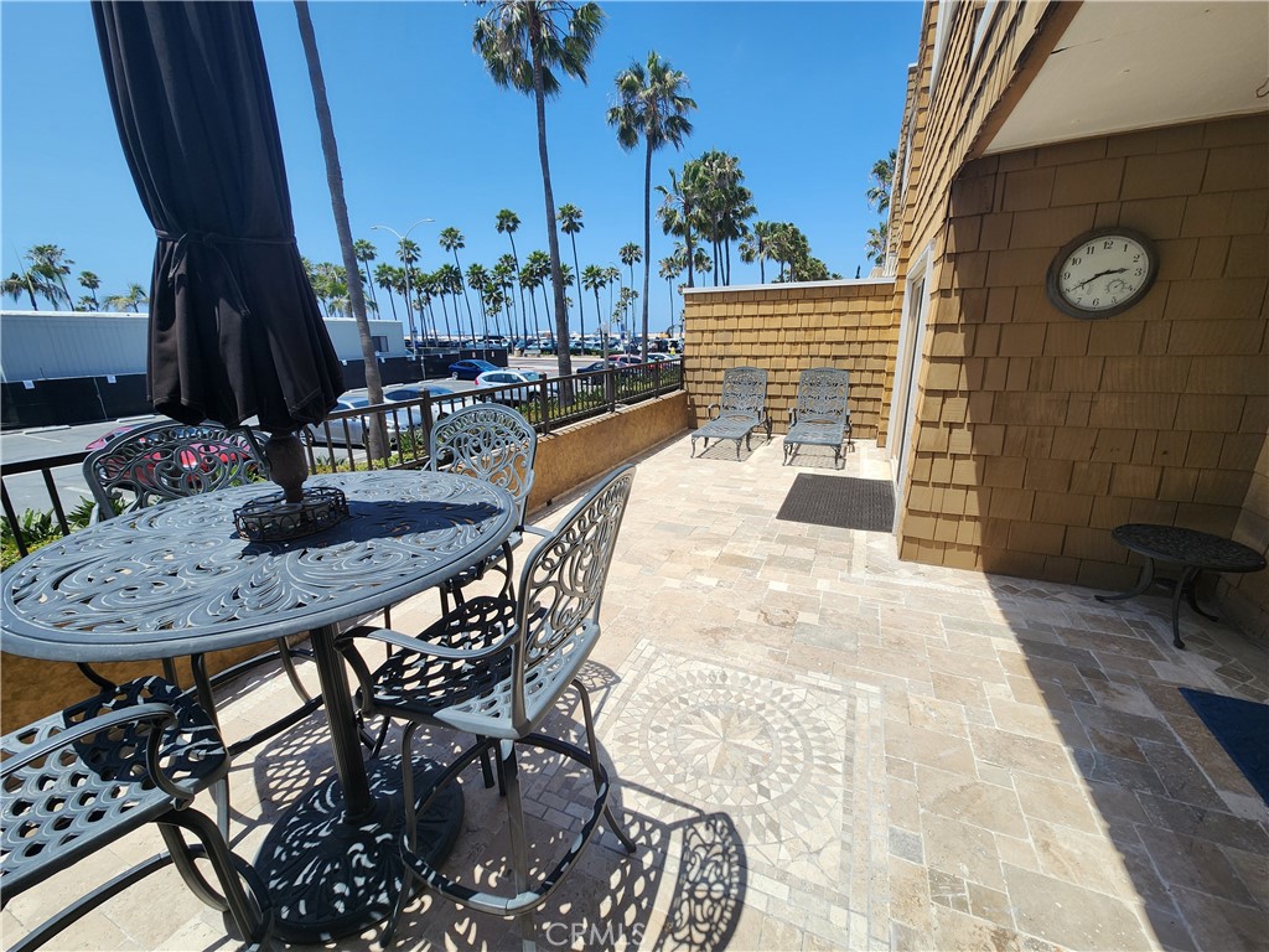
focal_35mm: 13
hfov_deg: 106.2
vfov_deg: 89.9
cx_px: 634
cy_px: 476
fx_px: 477
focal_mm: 2.2
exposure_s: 1/2000
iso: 50
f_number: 2.2
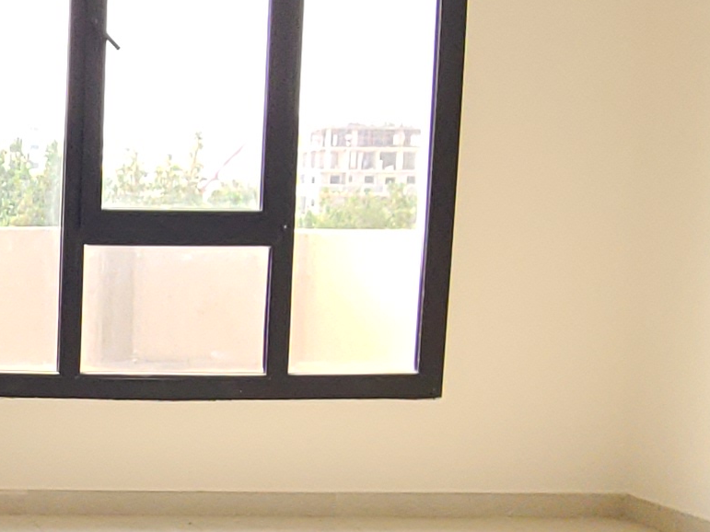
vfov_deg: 21.5
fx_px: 1395
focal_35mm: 68
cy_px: 353
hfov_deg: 24.0
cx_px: -283
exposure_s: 1/60
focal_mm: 2.2
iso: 125
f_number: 2.2
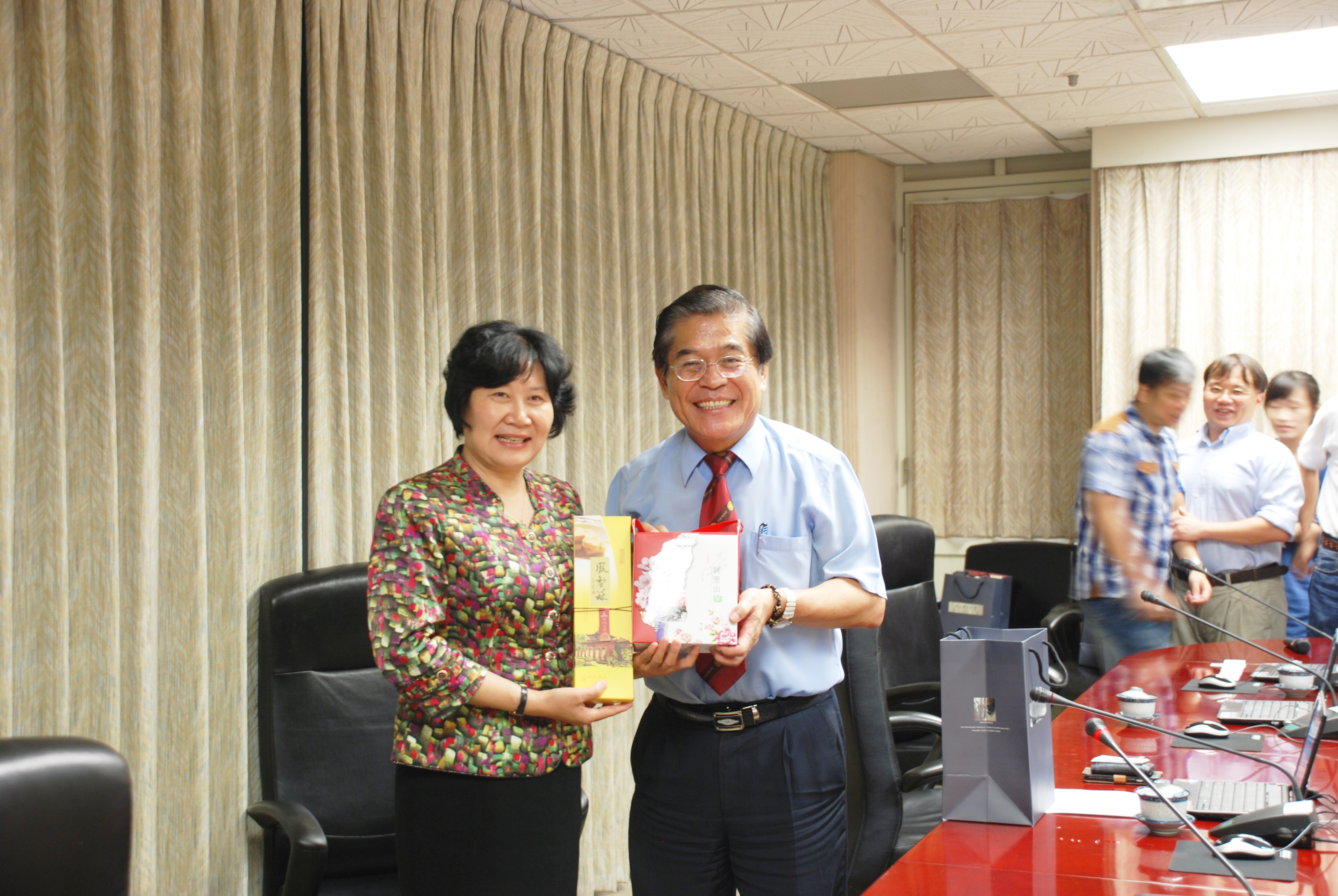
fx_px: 1786
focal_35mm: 48
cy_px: 448
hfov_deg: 41.1
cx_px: 669
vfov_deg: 28.2
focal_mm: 32
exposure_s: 1/6
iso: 200
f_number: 4.2
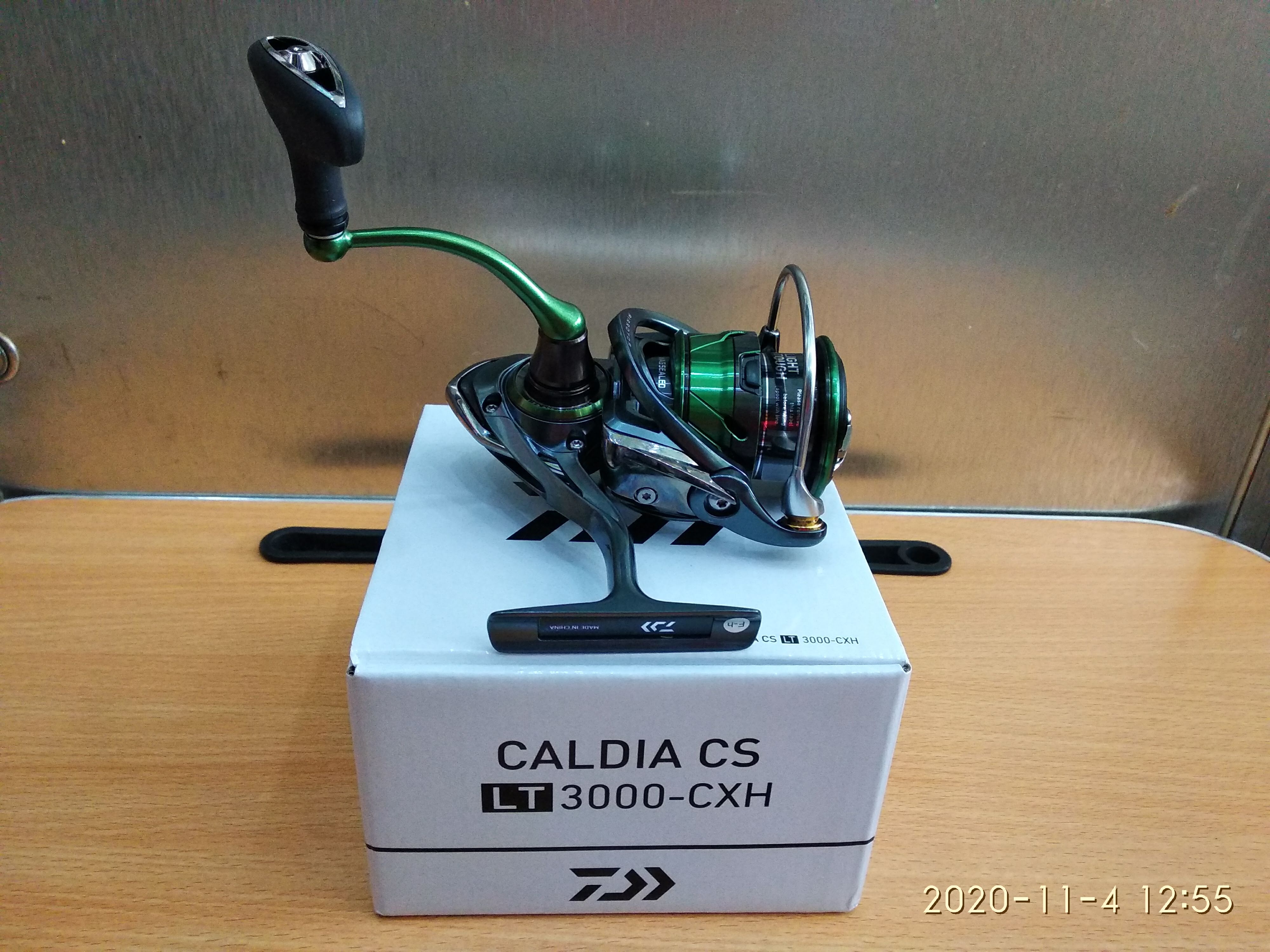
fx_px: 954
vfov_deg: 53.1
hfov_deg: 67.3
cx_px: 635
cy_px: 476
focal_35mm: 26
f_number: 2.2
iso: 1000
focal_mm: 3.81
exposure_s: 1/25
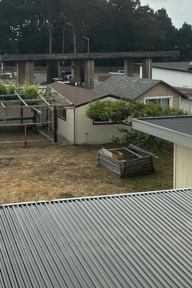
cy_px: 85
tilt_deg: -3.4
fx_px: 376
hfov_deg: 27.1
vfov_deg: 41.1
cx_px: 3
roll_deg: +2.8
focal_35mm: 47
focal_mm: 6.86
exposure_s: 1/5263
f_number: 1.78
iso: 80
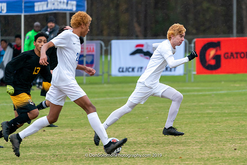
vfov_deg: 2.4
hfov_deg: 3.7
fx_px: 3862
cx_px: 169
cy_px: 80
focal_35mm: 563
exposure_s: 1/800
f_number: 5.6
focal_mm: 400
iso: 2500
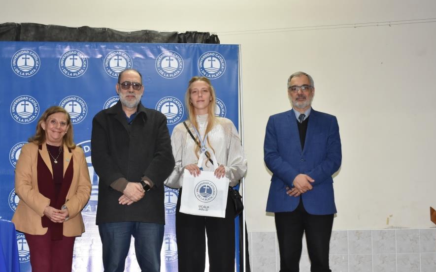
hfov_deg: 25.9
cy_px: 164
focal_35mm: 80
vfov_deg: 16.4
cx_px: 189
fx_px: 946
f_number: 8
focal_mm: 45
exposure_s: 1/60
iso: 1600
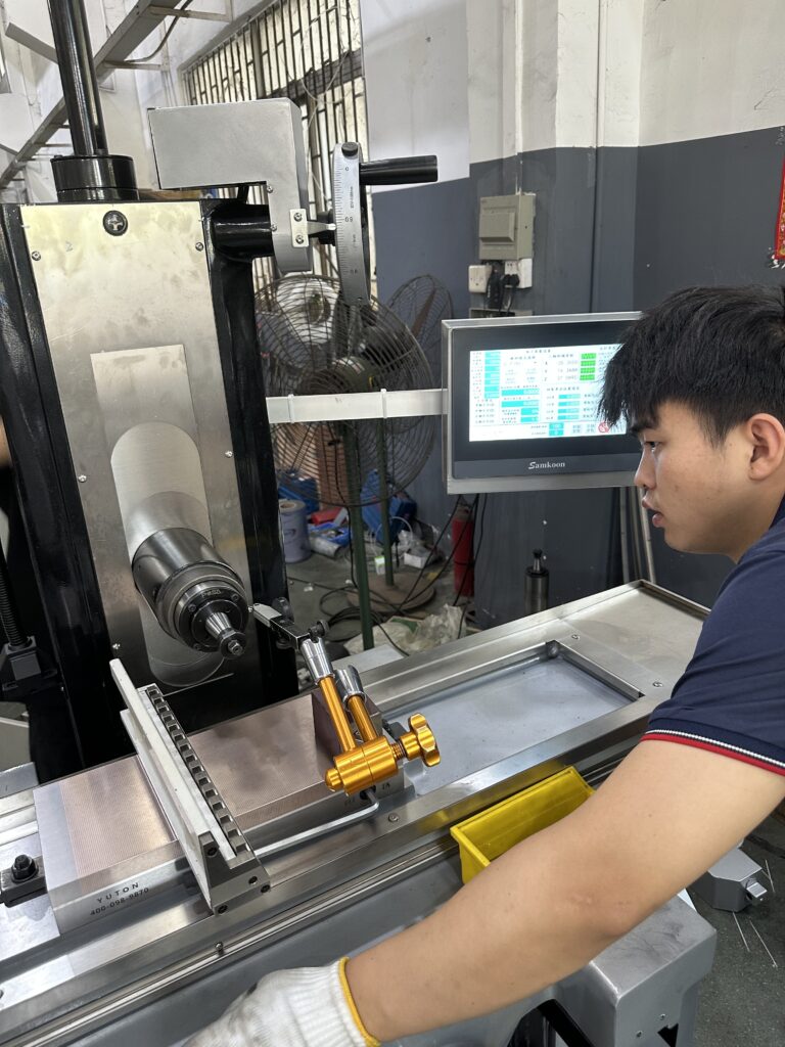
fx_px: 726
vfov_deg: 71.6
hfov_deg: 56.8
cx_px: 392
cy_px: 524
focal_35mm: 24
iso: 200
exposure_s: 1/50
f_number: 1.78
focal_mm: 6.86
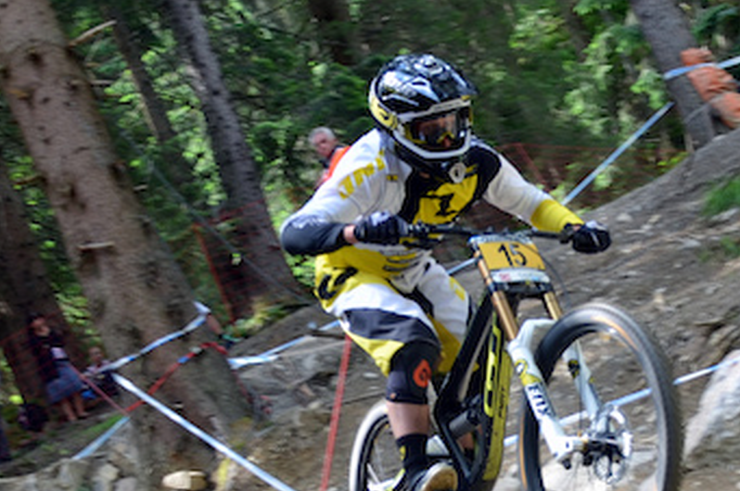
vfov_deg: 13.7
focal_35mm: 99
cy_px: 395
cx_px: 573
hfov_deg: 20.5
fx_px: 2031
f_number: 3.8
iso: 200
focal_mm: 22
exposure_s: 1/200
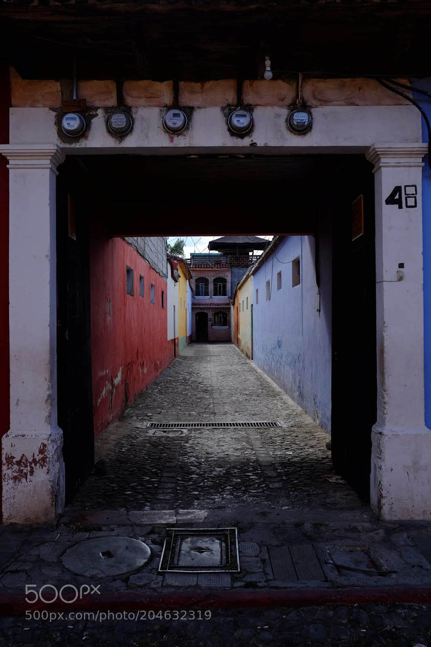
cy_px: 324
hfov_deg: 37.9
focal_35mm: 35
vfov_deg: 54.4
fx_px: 628
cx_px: 216
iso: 200
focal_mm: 23
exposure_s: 1/450
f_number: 5.6
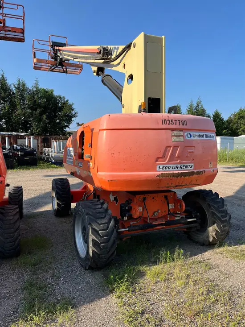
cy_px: 164
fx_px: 245
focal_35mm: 26
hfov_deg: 53.1
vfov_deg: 67.3
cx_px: 122
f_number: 1.6
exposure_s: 1/1957
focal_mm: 5.1
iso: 50
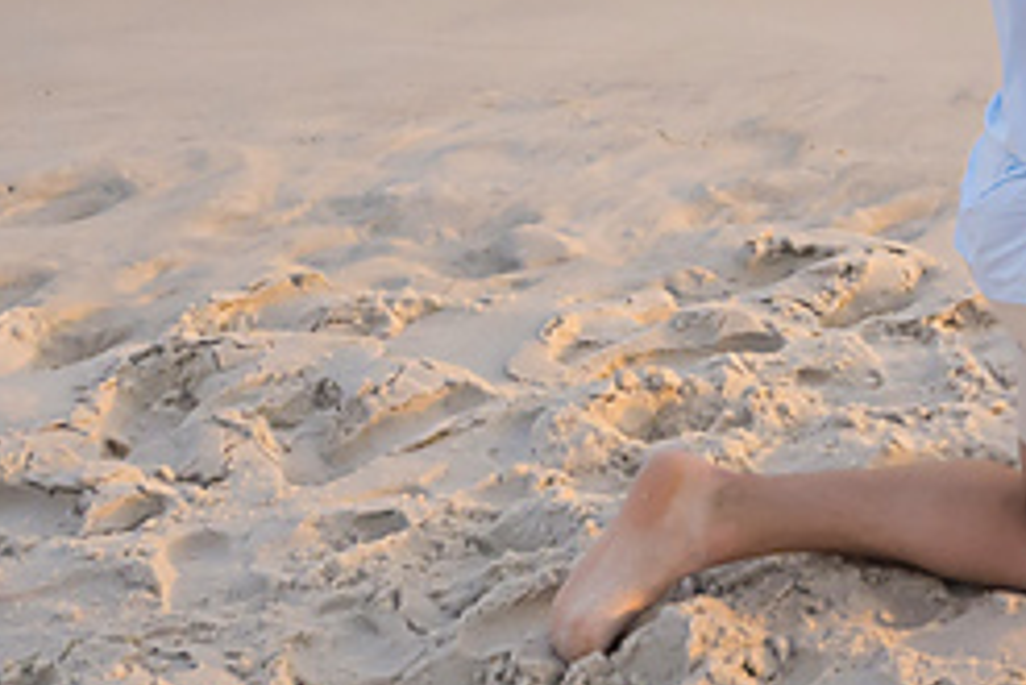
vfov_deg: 14.3
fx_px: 2424
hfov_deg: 20.6
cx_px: 1512
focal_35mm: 85
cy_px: -531
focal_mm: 14
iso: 400
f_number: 2.8
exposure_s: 1/2000
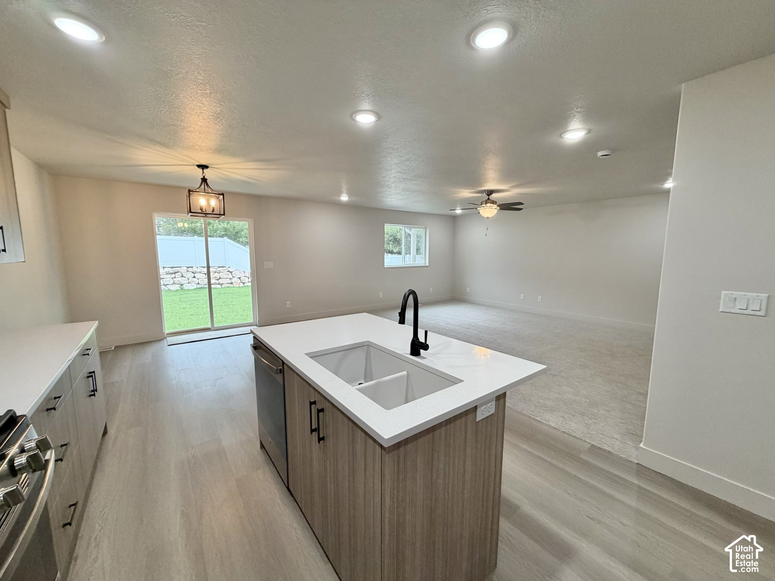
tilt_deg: -7.1
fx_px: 313
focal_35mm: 14
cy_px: 290
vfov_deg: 85.7
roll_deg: +0.1
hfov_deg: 102.1
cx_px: 388
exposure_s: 1/120
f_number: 2.2
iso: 200
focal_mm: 2.22
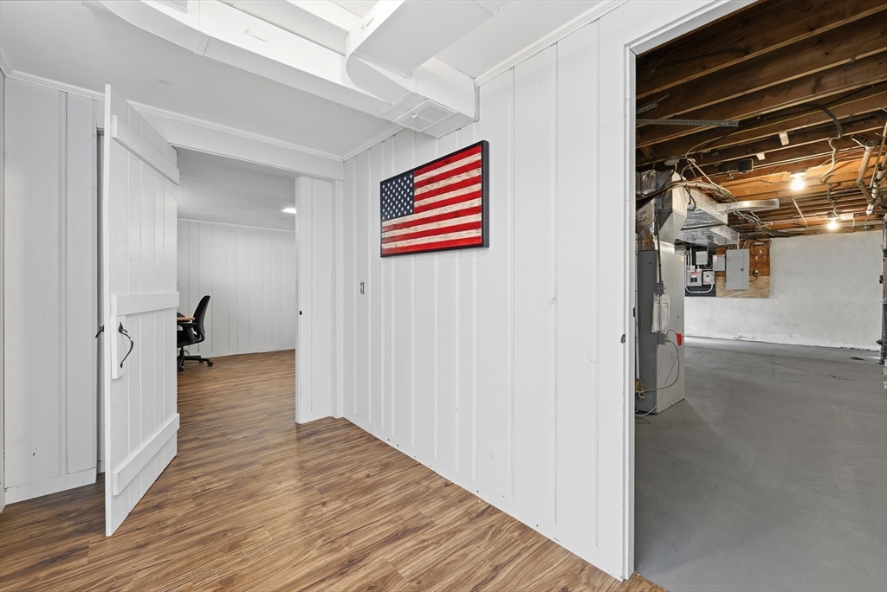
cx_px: 444
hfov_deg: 101.9
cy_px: 296
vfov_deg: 78.9
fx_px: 360
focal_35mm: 15
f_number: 7.1
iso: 100
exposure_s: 1/5
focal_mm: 14.6
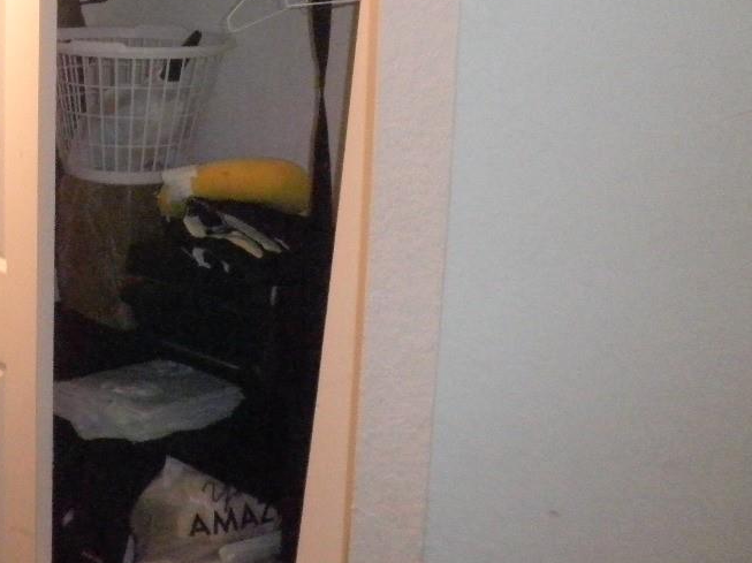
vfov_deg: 28.4
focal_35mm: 51
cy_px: 204
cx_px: 43
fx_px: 1107
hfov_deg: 34.8
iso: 800
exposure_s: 1/50
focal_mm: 4.65
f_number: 2.6
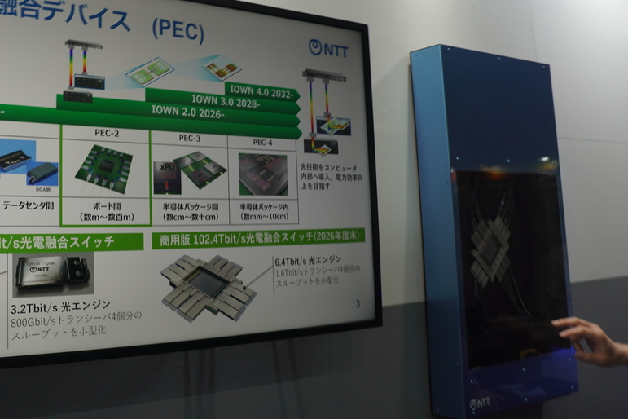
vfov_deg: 31.4
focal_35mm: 42
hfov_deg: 45.2
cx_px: 176
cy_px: 109
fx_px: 733
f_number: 4.5
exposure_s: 1/50
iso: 100
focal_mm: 18
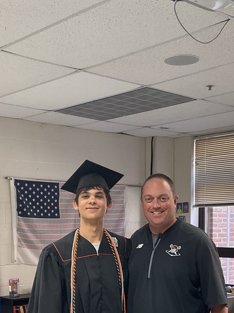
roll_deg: -1.5
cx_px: 131
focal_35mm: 60
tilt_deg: -5.5
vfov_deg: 31.0
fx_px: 541
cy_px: 272
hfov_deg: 24.4
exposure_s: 1/60
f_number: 1.8
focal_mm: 3
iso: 100
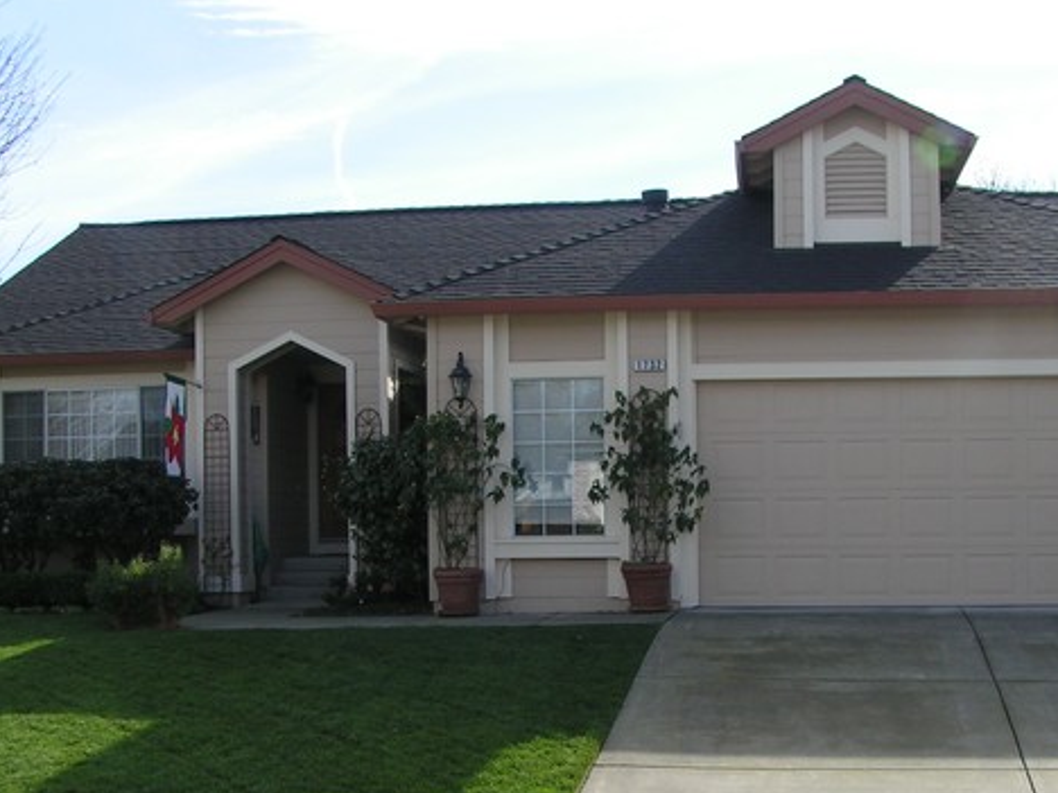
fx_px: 1589
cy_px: 522
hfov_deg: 36.8
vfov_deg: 27.9
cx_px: 574
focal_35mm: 52
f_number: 5.6
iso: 50
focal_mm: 5.8
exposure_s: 1/200
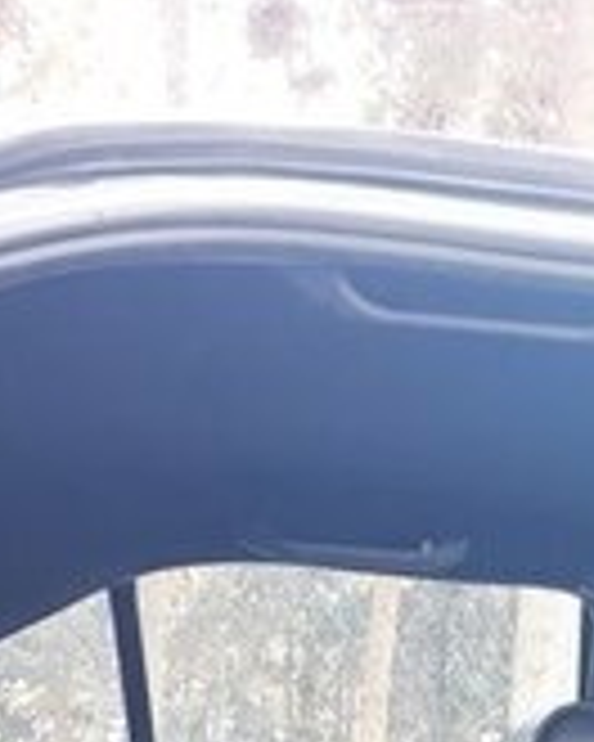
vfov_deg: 21.5
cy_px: 998
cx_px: 616
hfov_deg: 18.8
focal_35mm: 79
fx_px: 1736
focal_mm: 3.6
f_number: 1.9
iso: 80
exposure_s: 1/33
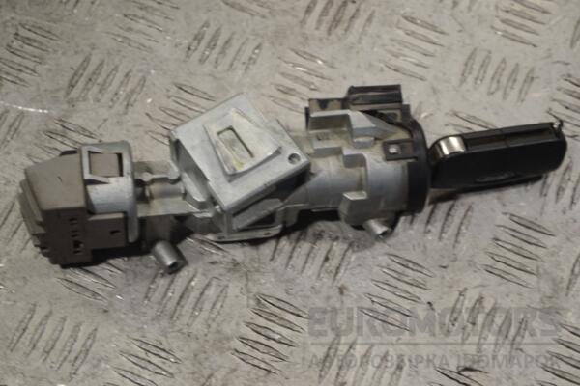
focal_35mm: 78
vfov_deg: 17.5
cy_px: 193
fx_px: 1257
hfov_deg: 26.0
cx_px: 290
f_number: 5.6
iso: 125
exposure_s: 1/30
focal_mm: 52
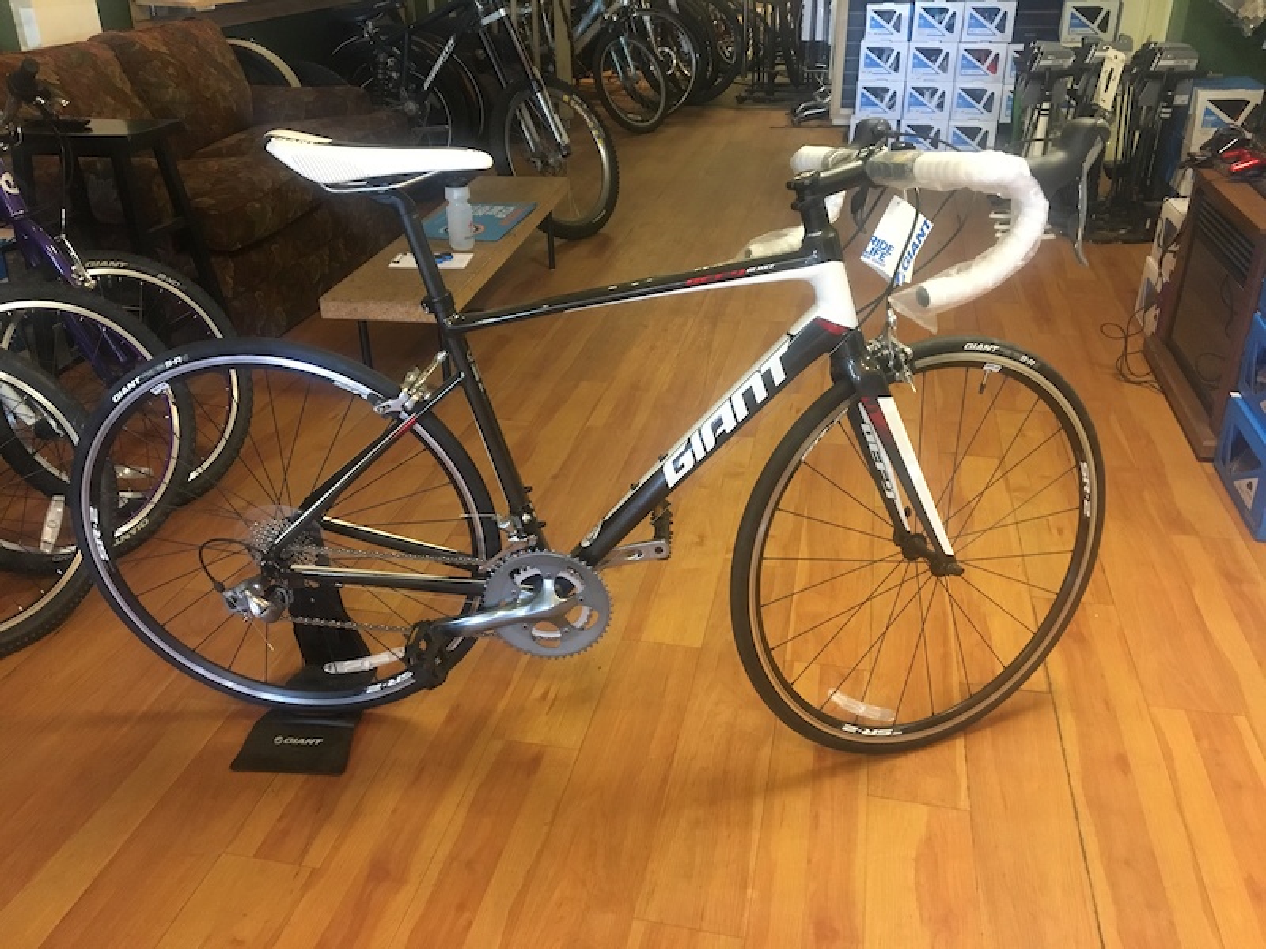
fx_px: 1061
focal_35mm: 29
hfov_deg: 61.7
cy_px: 474
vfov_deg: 48.2
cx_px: 633
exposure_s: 1/30
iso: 200
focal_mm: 4.15
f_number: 2.2
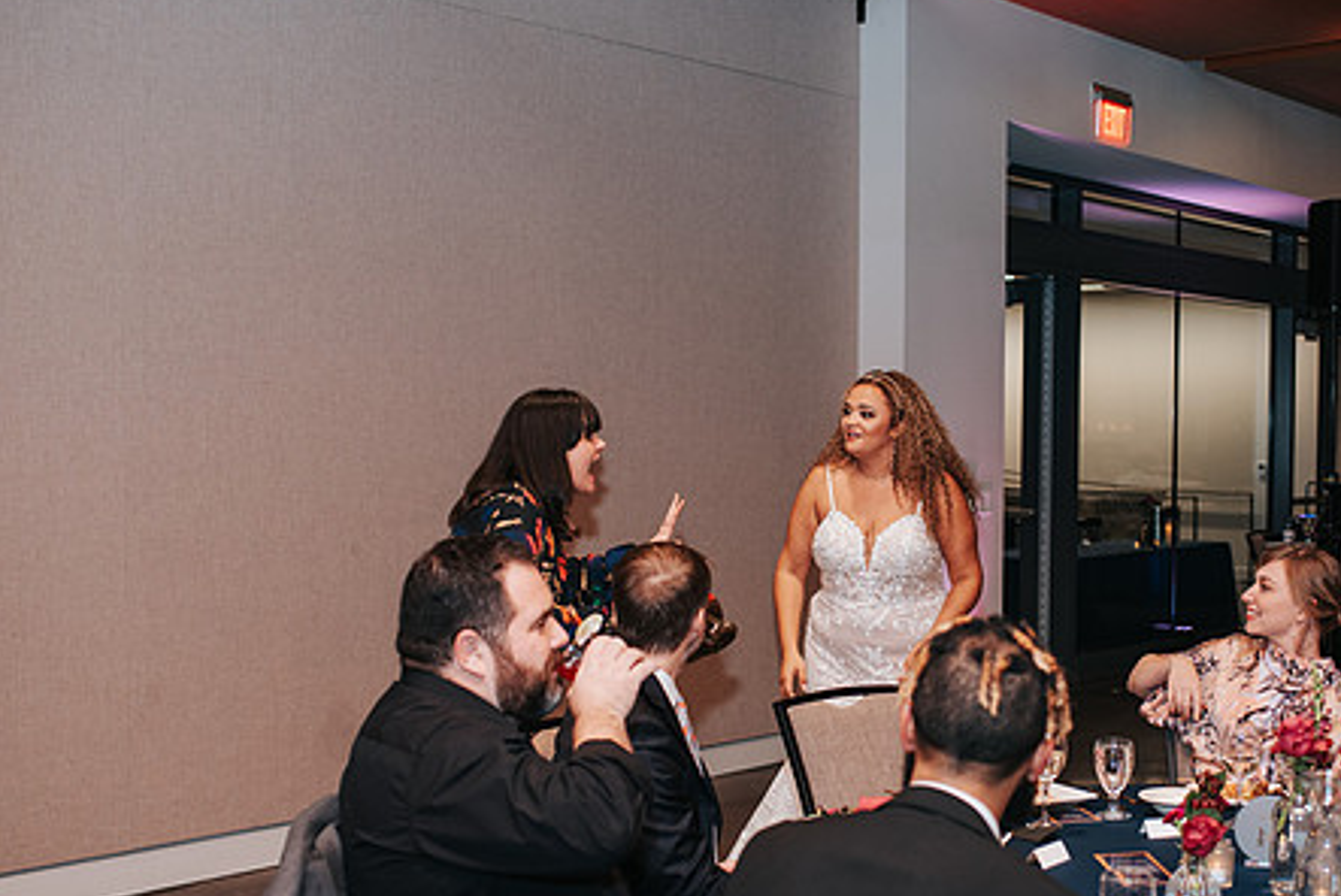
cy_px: 516
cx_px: 851
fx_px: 1826
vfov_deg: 27.5
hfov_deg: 40.0
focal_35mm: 49
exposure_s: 1/200
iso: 1000
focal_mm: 35
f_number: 2.8
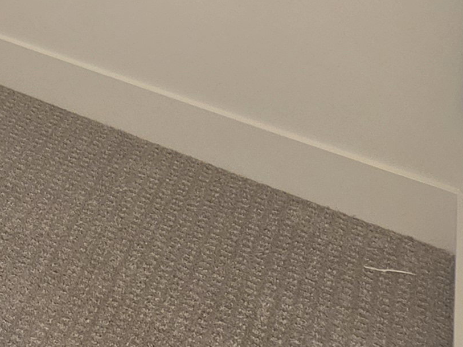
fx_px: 856
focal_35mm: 64
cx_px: -413
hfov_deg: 19.9
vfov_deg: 16.7
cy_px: -364
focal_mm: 2.2
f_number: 1.9
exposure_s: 1/120
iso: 200
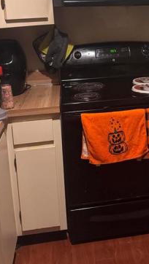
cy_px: 77
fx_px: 365
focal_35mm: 52
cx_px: 141
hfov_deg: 22.4
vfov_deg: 39.1
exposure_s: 1/40
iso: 800
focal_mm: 6.76
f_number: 1.78
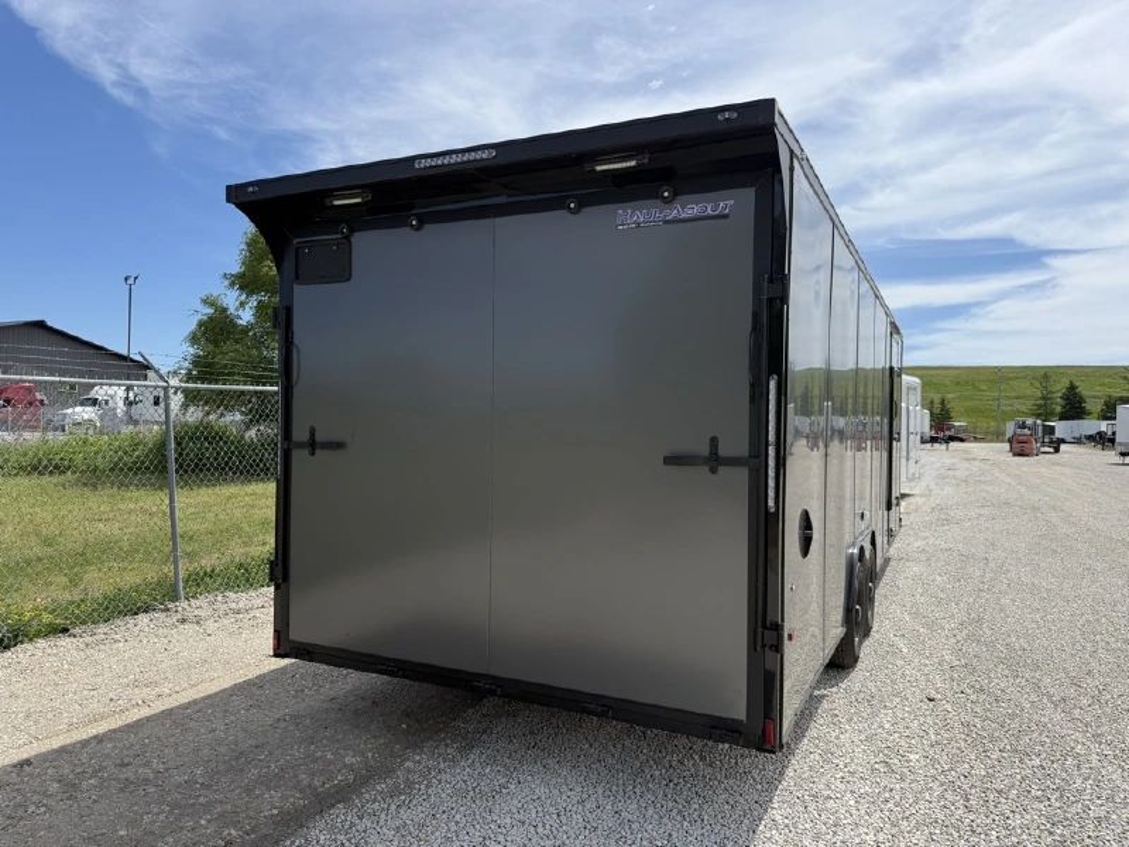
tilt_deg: -0.9
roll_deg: -1.9
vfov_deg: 56.8
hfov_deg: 71.6
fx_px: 783
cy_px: 424
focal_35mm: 24
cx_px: 564
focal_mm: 6.76
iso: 80
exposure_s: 1/5319
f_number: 1.78
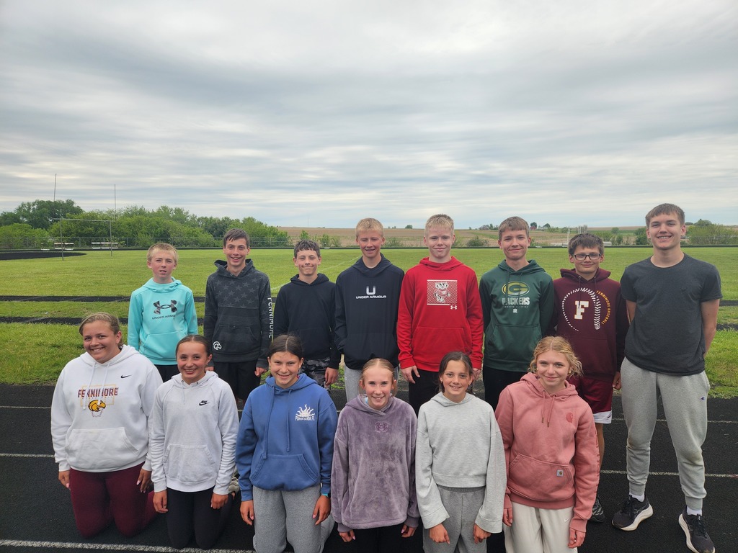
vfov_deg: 58.9
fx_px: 490
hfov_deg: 73.9
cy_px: 276
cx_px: 369
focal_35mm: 23
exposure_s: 1/942
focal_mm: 5.4
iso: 20
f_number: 1.8
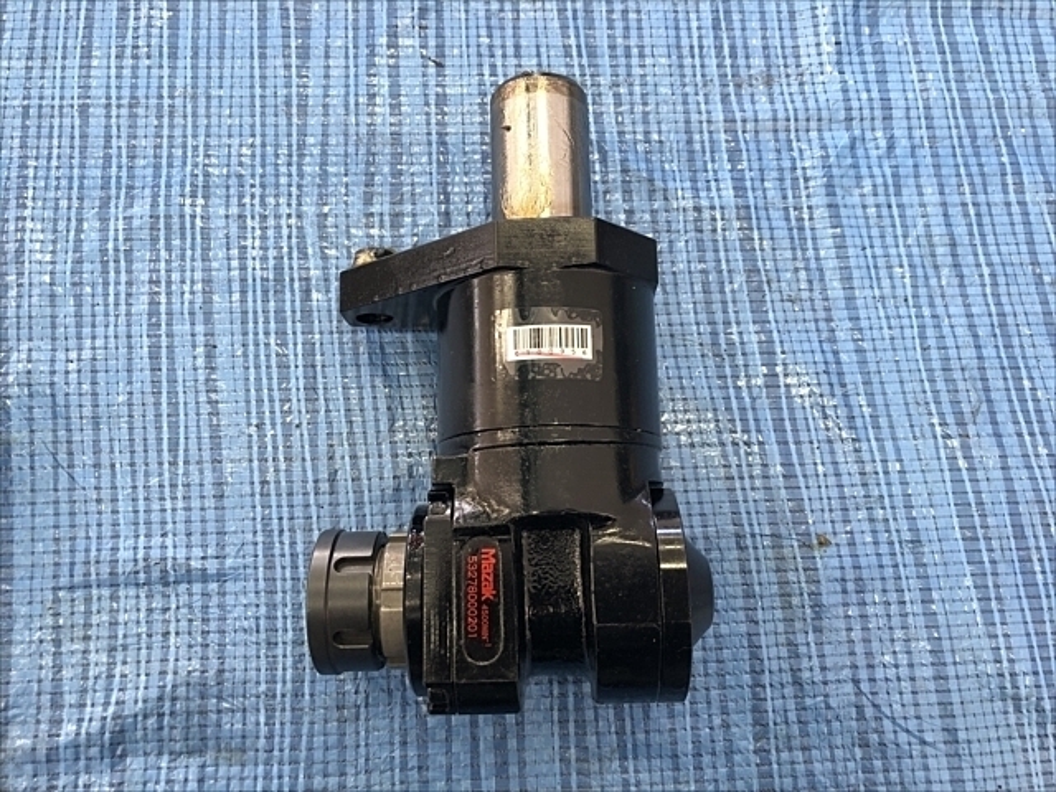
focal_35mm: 28
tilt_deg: -77.9
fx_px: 854
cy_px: 396
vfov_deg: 49.7
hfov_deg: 63.4
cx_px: 528
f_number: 1.8
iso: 40
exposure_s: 1/20
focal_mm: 3.99
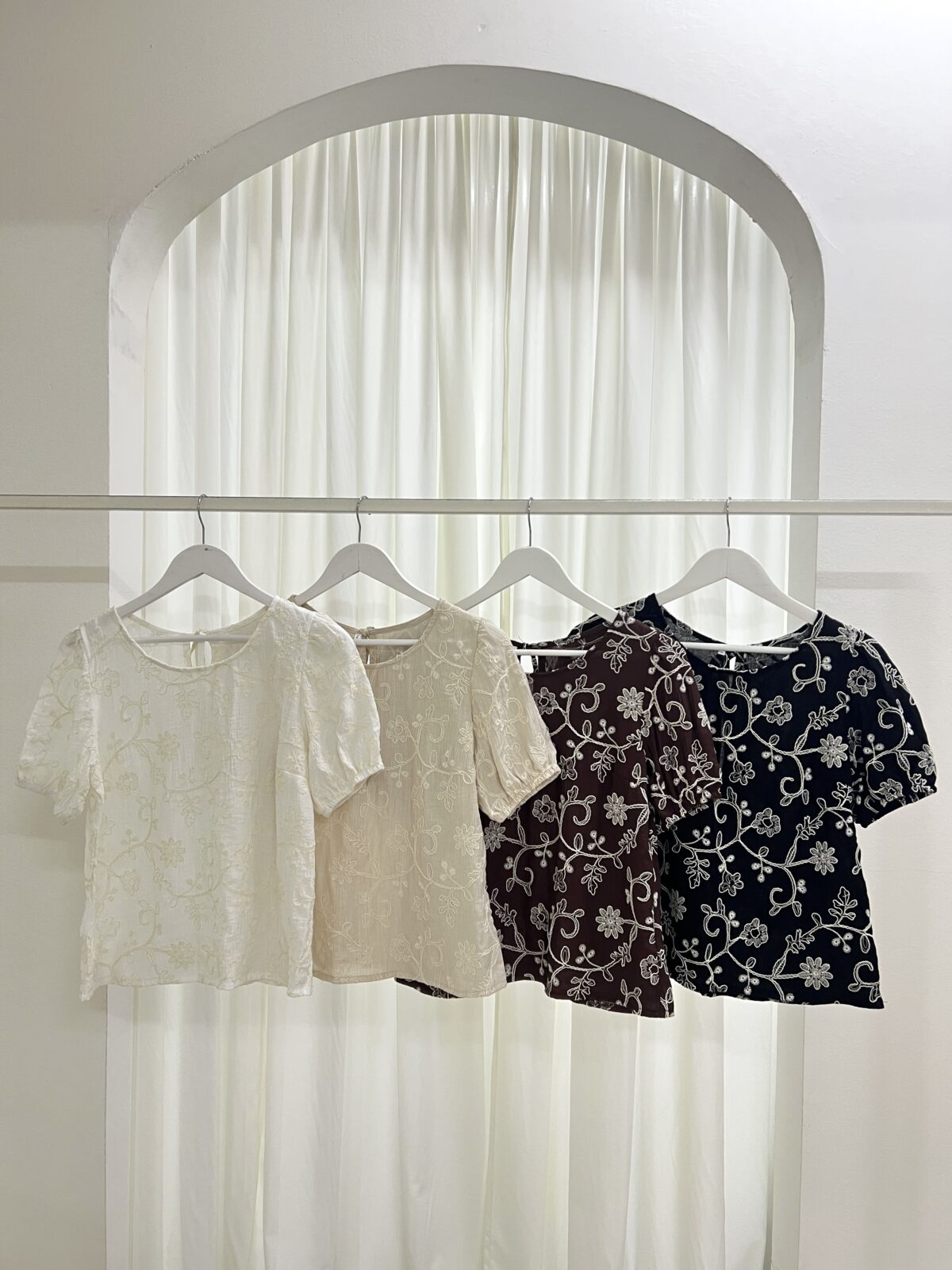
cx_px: 476
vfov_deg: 67.3
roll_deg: -0.1
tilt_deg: -0.9
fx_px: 953
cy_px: 635
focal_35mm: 26
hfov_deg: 53.1
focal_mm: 5.7
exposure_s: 1/50
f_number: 1.5
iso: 125
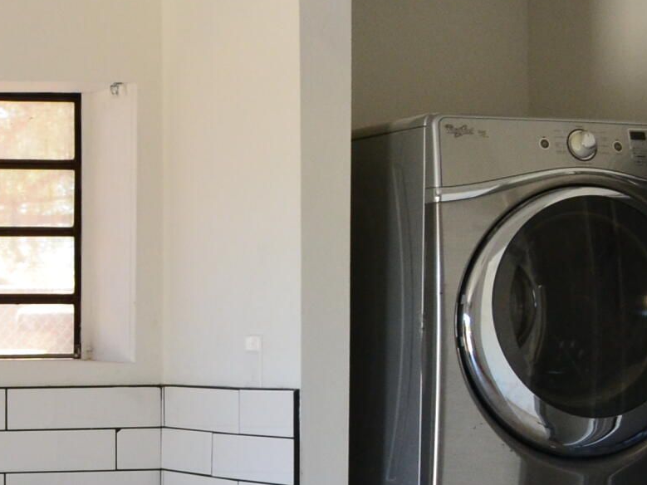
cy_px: 381
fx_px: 1869
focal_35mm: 100
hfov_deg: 17.3
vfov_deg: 14.7
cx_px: -371
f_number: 6.3
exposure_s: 1/60
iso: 800
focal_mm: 18
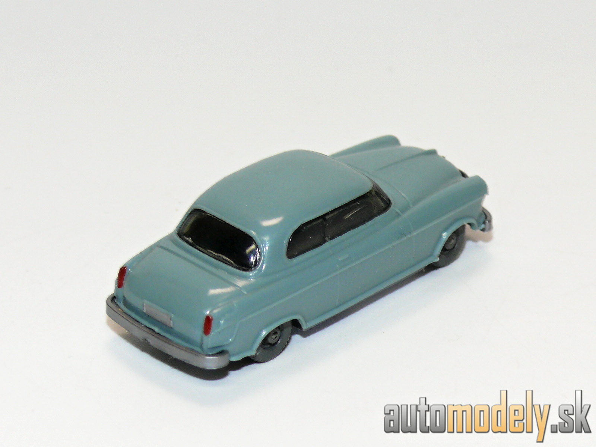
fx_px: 2479
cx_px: 298
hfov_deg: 13.7
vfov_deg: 10.3
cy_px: 224
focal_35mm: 144
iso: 100
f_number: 4
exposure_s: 1/30
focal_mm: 17.2
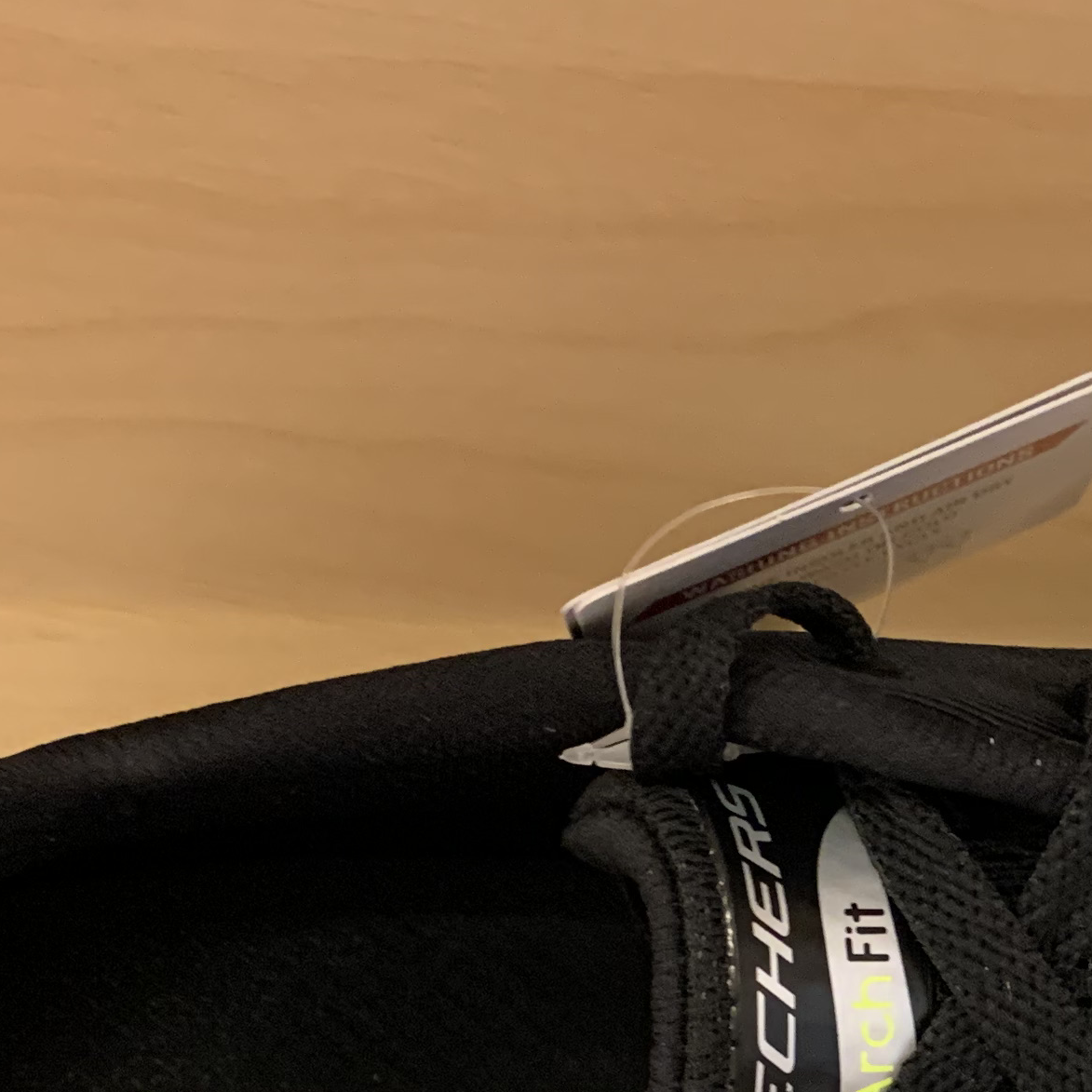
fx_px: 2820
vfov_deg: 21.2
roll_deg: -3.2
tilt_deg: -18.2
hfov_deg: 21.1
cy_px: 1090
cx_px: 1119
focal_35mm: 79
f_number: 1.8
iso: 250
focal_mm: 4.25
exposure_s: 1/33
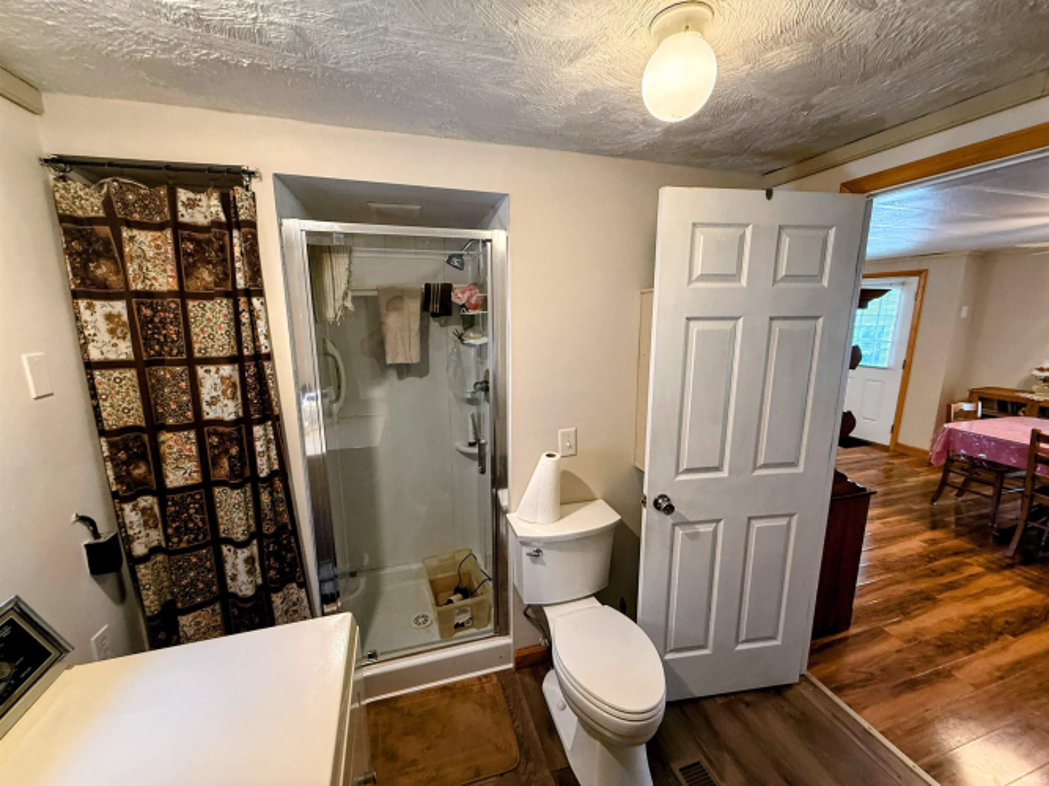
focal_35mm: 14
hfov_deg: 102.1
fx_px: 424
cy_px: 393
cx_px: 524
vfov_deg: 85.7
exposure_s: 1/60
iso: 320
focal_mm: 2.22
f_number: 2.2
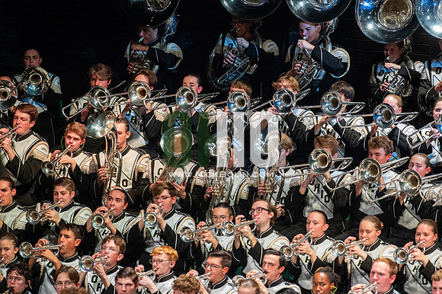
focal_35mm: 300
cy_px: 147
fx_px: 3681
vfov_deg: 4.6
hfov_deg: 6.9
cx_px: 221
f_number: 5.6
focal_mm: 300
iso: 5000
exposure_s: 1/400
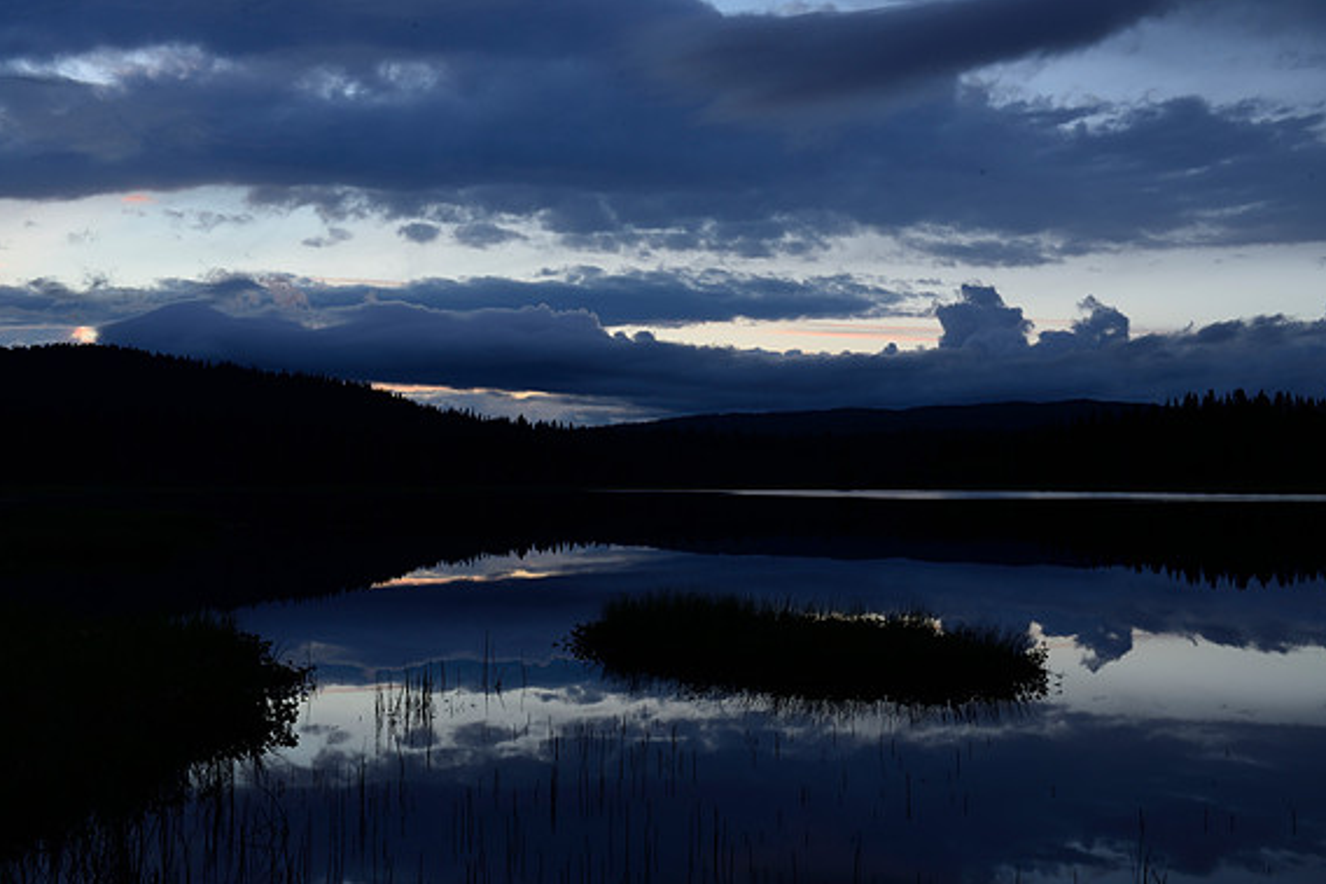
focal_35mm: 49
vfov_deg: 27.5
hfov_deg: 40.3
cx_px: 668
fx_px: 1805
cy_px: 447
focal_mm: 48
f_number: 16
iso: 125
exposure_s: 1/1.3
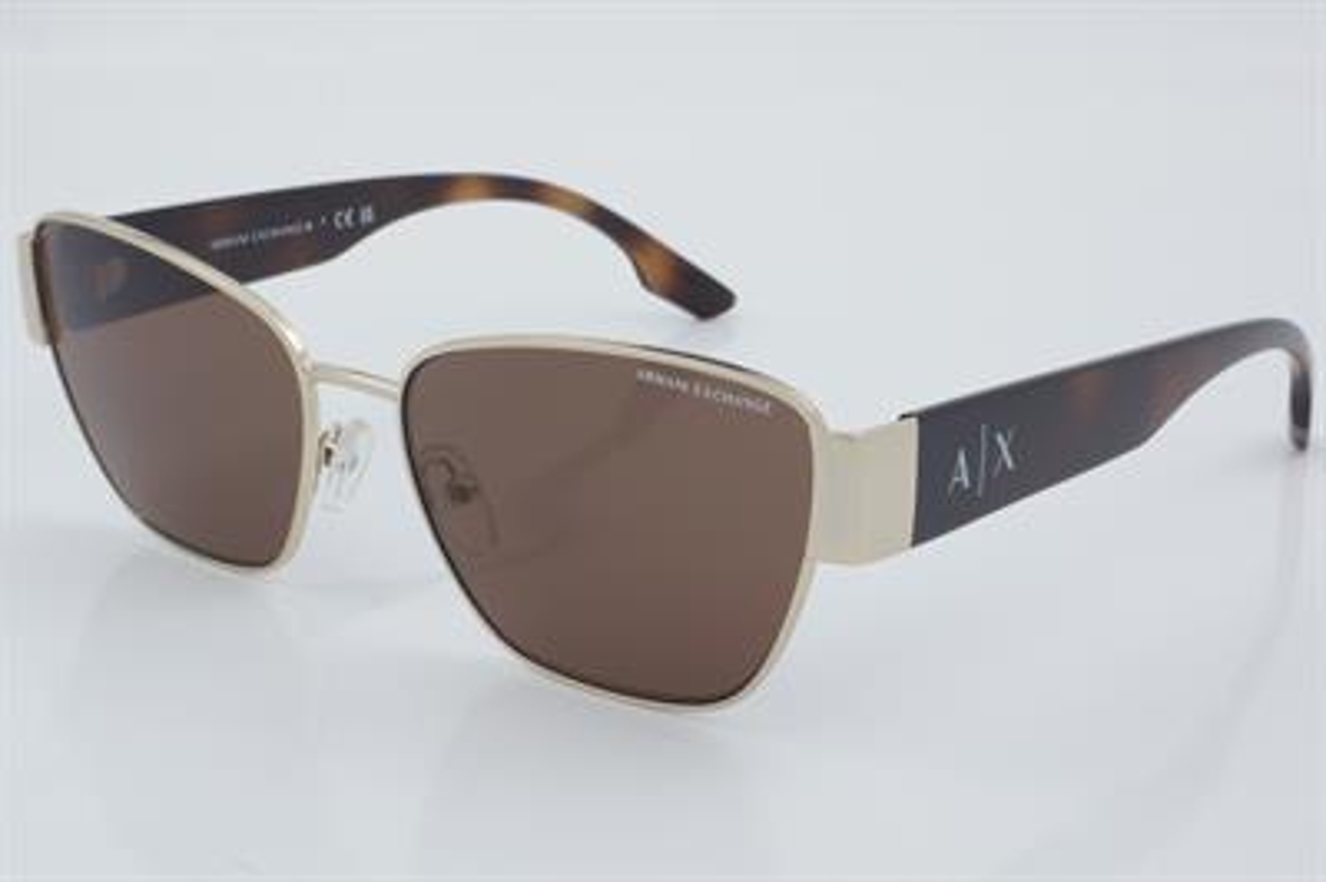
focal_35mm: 75
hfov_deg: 27.0
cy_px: 441
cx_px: 663
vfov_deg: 18.2
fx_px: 2760
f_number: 32
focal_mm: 50
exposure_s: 1/4
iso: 100
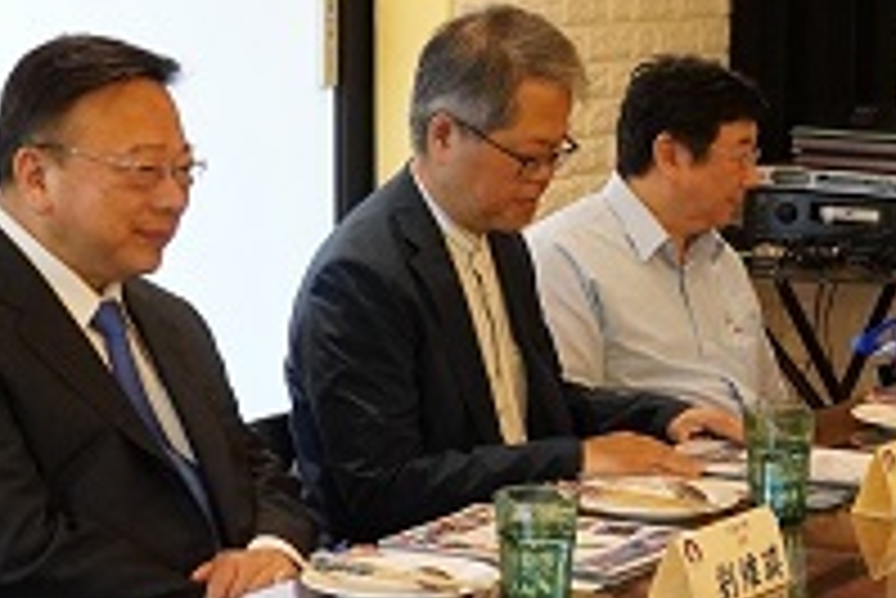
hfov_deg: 17.3
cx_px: 1036
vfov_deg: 12.0
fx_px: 2834
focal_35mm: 114
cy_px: 553
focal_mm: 21
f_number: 8
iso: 1600
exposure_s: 1/30
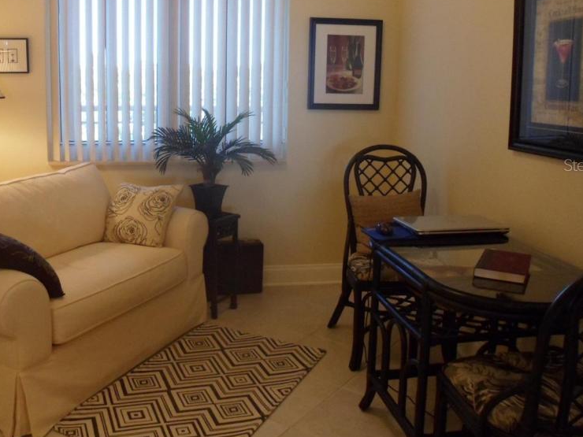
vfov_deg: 39.4
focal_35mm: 36
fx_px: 606
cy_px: 165
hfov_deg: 51.0
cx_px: 235
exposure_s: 1/45
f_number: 3.3
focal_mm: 4.9
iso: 320
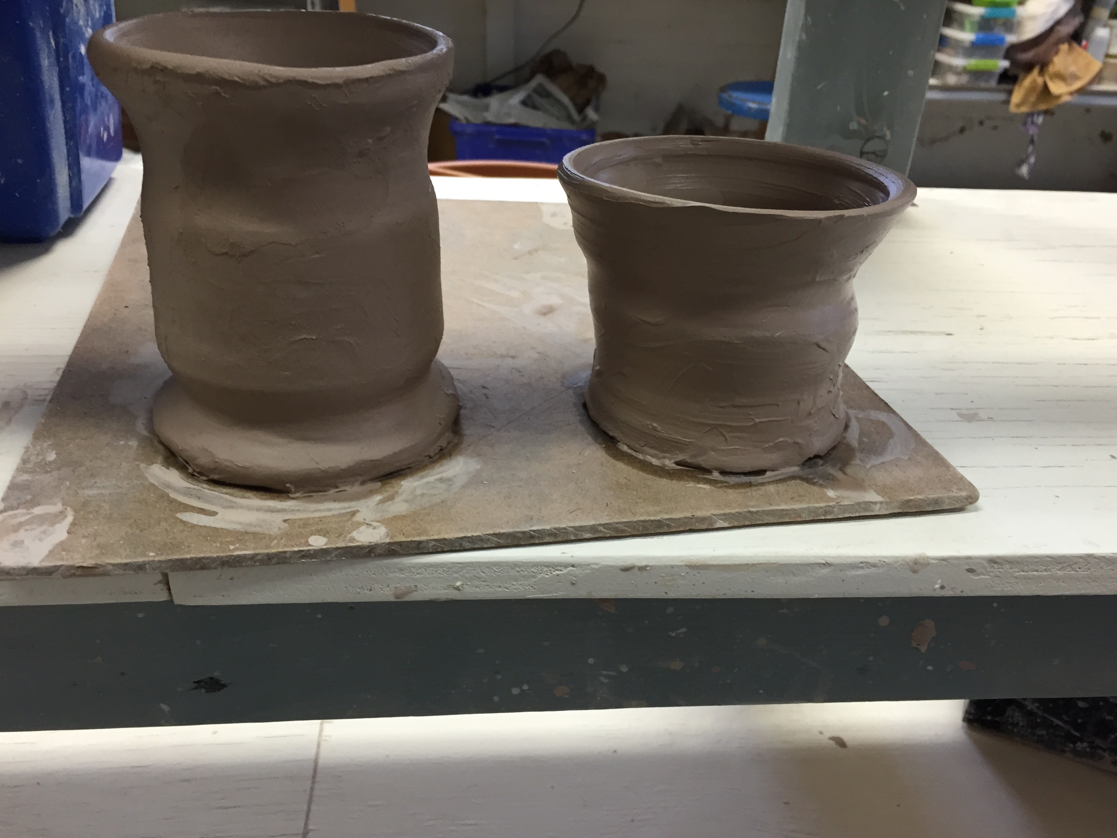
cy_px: 424
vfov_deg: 46.8
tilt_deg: -28.6
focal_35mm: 30
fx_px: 968
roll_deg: -2.0
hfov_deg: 60.0
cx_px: 566
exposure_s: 1/30
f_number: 2.2
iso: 80
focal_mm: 4.15
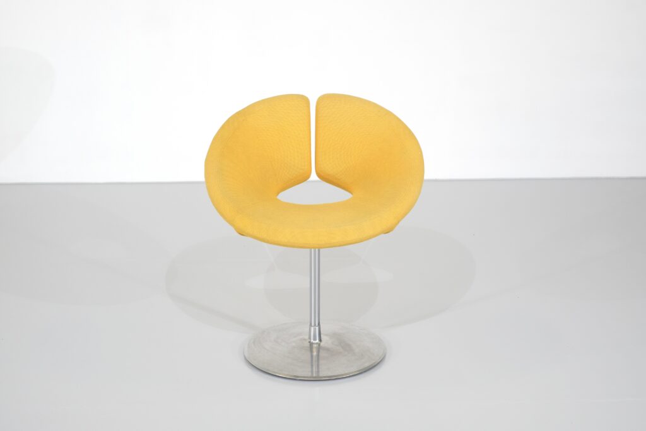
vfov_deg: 25.5
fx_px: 951
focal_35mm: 53
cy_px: 216
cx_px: 323
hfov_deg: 37.5
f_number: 5.6
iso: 800
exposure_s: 1/75
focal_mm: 35
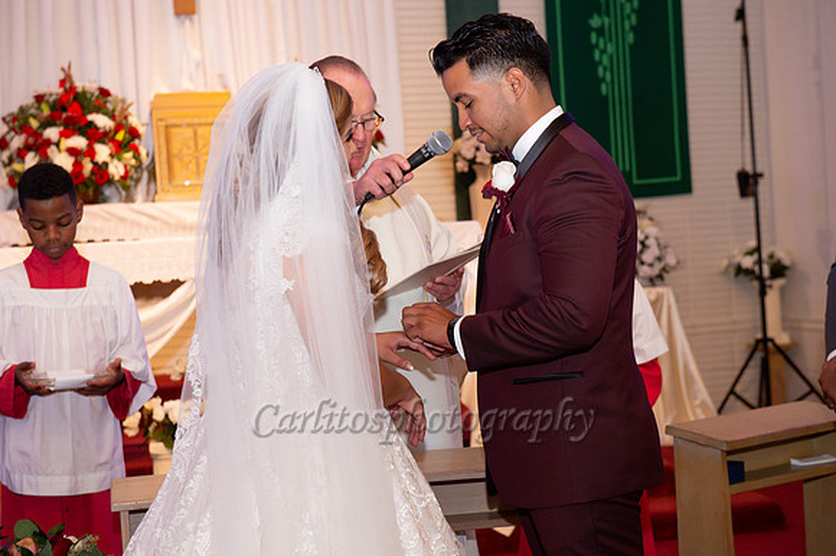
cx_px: 418
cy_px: 278
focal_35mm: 70
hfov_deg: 28.9
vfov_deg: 19.4
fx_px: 1625
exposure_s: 1/60
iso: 1250
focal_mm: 70
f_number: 4.5
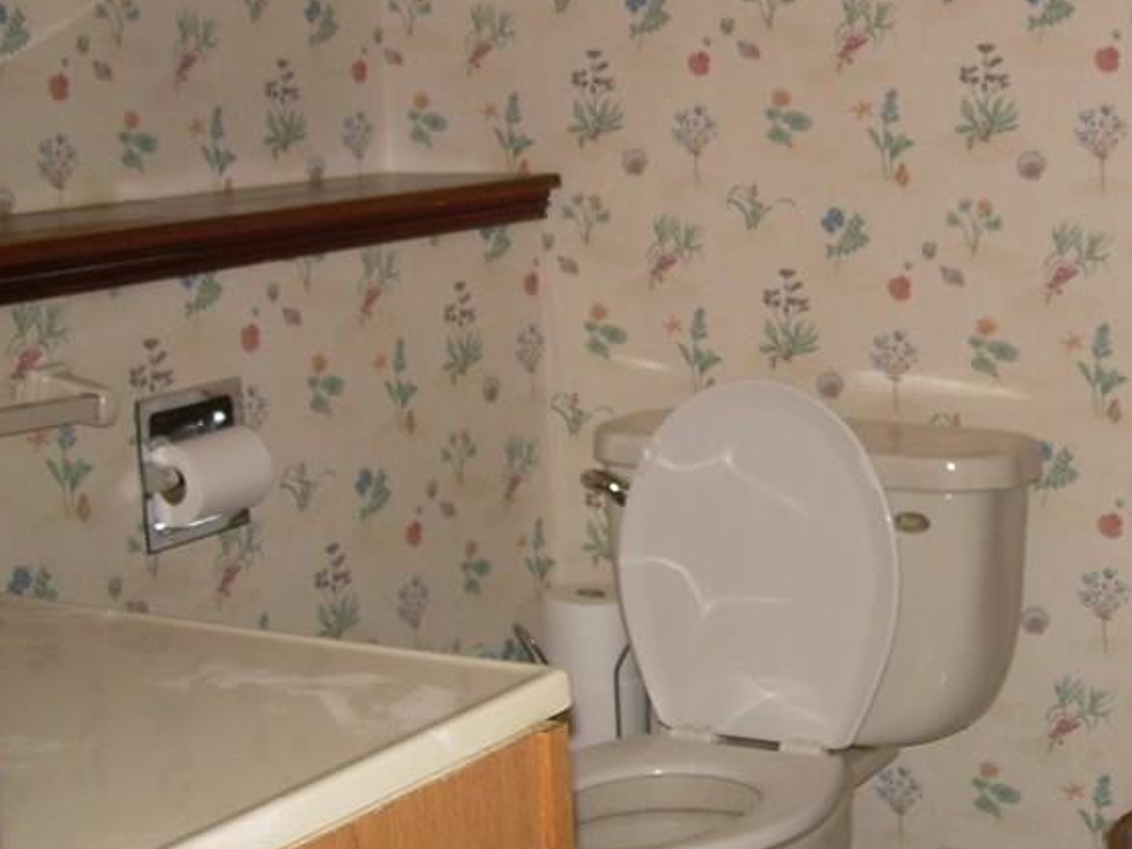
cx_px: 955
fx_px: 2289
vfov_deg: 20.9
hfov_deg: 27.1
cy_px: 279
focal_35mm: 70
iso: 50
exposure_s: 1/60
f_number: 2.8
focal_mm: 6.3
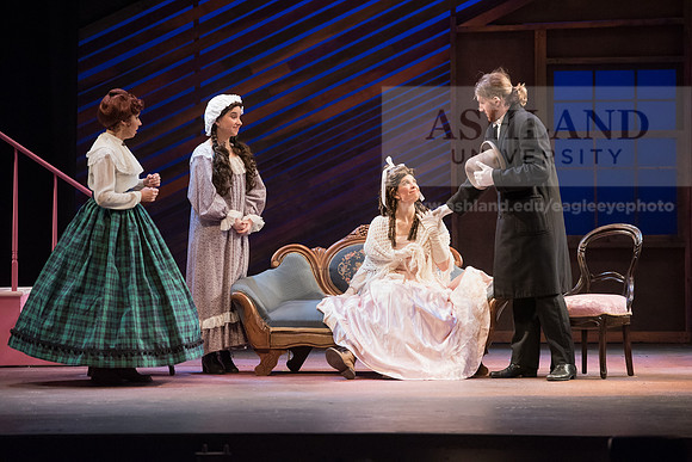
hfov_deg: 11.4
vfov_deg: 7.6
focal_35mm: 180
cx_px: 346
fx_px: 3461
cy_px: 231
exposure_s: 1/400
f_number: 3.5
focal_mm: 180
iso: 5000
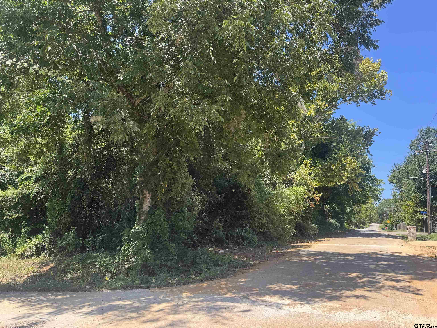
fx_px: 303
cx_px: 218
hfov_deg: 71.6
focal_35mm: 24
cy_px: 164
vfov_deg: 56.8
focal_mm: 6.76
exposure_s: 1/747
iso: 80
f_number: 1.78
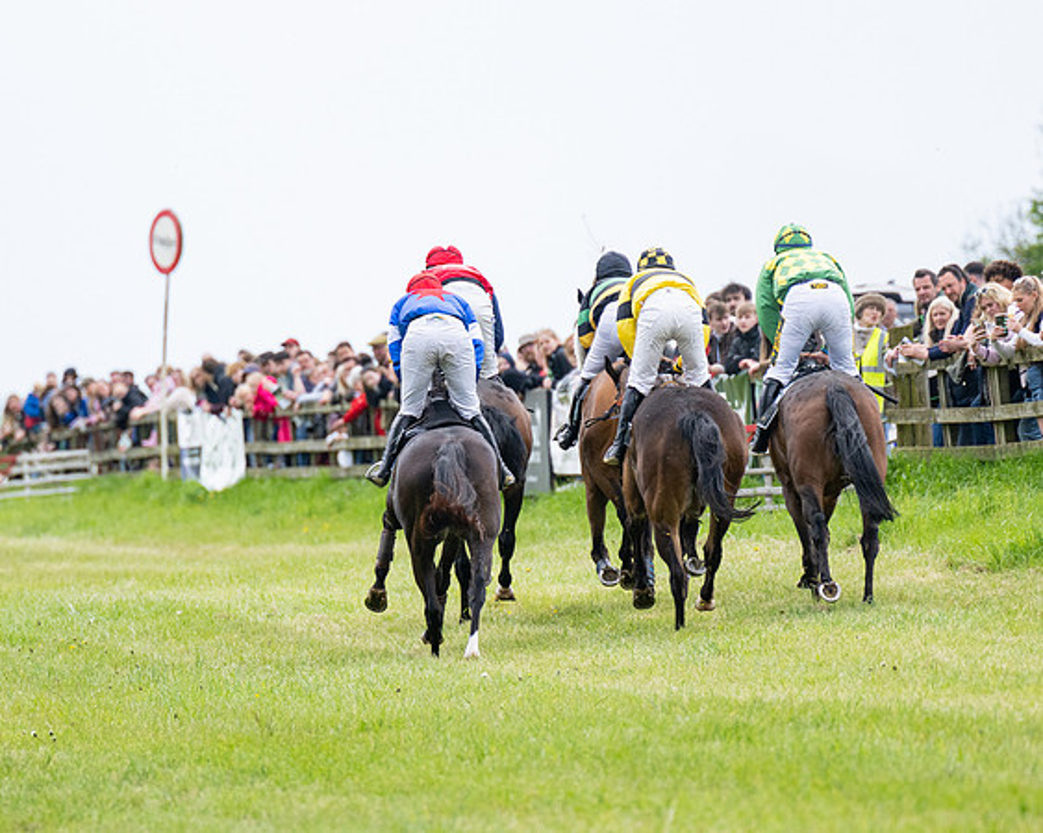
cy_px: 438
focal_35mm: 503
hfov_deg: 3.9
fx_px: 15514
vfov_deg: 3.1
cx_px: 458
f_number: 4
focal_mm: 280
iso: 400
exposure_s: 1/2500
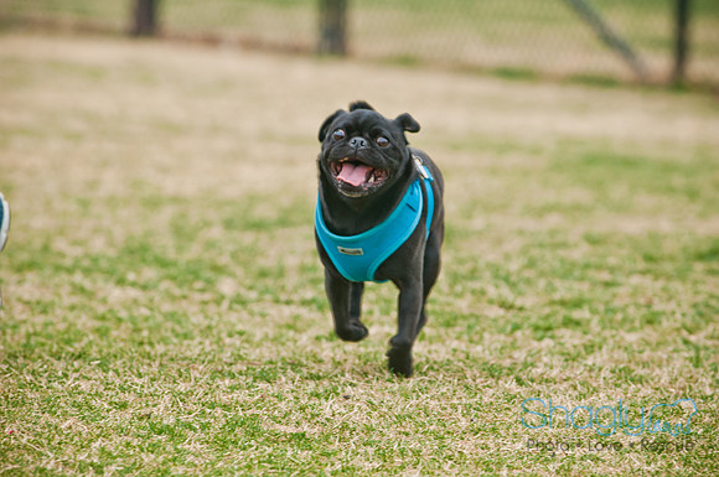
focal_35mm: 300
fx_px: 5983
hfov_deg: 6.9
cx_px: 360
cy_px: 238
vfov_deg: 4.6
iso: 200
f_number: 5
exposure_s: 1/250
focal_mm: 200
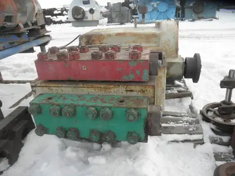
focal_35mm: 28
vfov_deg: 49.7
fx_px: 190
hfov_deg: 63.4
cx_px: 118
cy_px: 88
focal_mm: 5
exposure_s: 1/250
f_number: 3
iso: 64
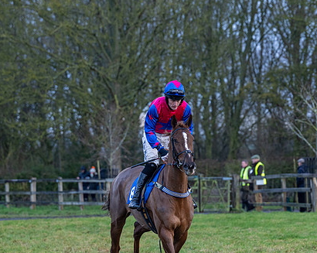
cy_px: 153
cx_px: 184
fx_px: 1959
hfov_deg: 9.3
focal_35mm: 209
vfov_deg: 7.4
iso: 800
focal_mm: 135
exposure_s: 1/500
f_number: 4
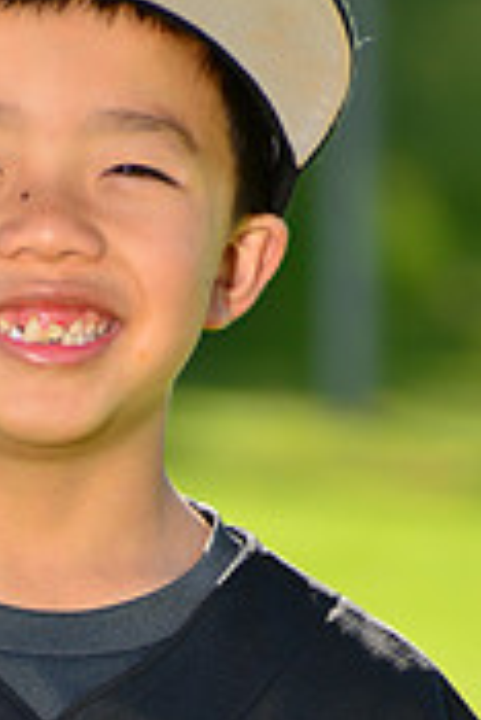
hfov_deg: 2.1
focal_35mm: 662
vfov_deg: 3.1
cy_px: 782
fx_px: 13240
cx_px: -6
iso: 200
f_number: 8
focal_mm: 200
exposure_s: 1/250
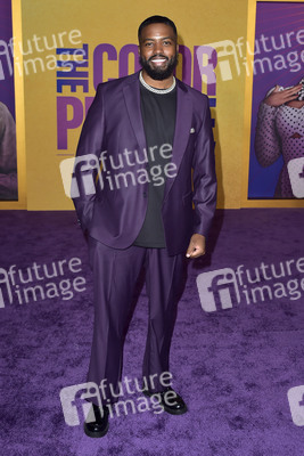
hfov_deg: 35.1
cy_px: 228
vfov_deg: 50.7
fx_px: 481
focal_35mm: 38
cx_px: 152
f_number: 6.3
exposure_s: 1/250
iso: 400
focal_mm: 38
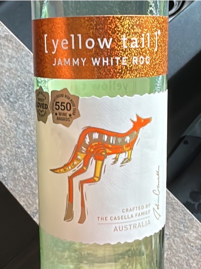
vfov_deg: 58.4
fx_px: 240
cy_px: 134
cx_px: 100
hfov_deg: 45.4
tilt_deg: -70.8
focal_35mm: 31
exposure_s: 1/40
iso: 80
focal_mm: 2.22
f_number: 2.2
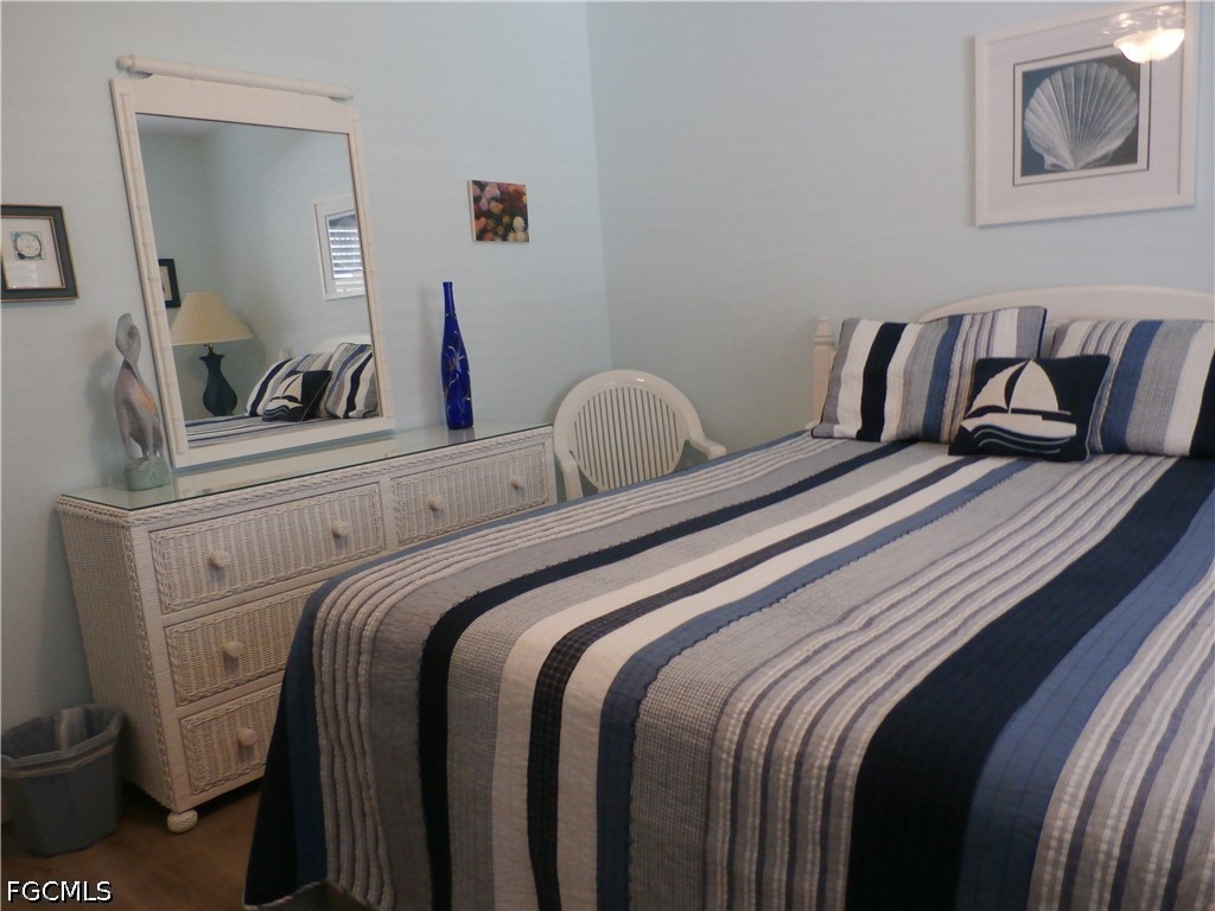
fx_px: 877
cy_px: 456
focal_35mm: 25
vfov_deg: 54.9
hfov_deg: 69.4
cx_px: 608
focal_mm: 4.5
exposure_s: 1/30
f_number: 3
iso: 320
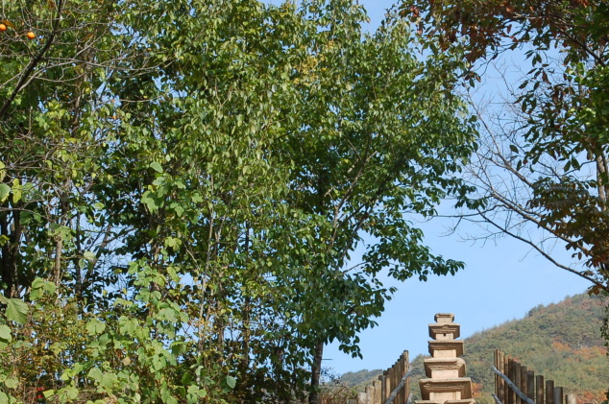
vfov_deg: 14.8
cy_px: 313
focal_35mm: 92
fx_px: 1554
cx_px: 437
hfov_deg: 22.0
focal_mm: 38
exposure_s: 1/250
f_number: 8
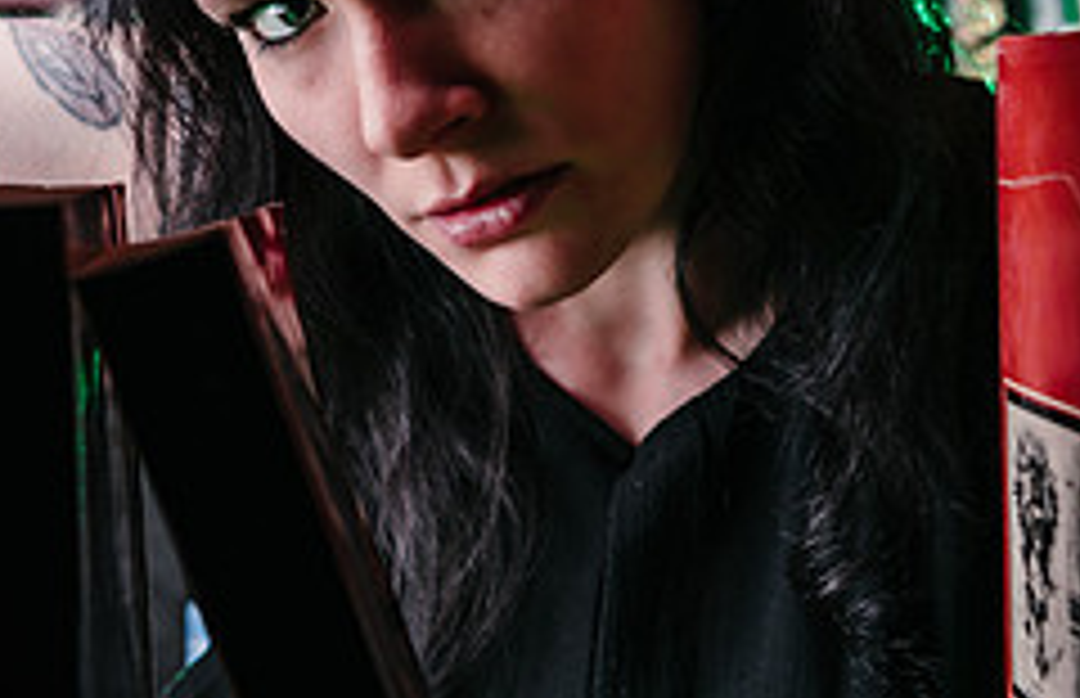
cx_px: 346
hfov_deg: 18.9
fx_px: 3239
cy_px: 280
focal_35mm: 109
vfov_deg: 12.3
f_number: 4.5
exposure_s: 1/80
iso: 64
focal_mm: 40
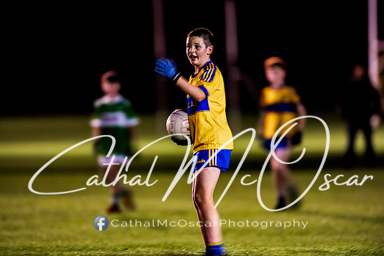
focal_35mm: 400
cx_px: 192
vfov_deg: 3.4
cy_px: 128
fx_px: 4267
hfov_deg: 5.2
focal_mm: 400
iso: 2000
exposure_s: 1/15
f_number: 2.8
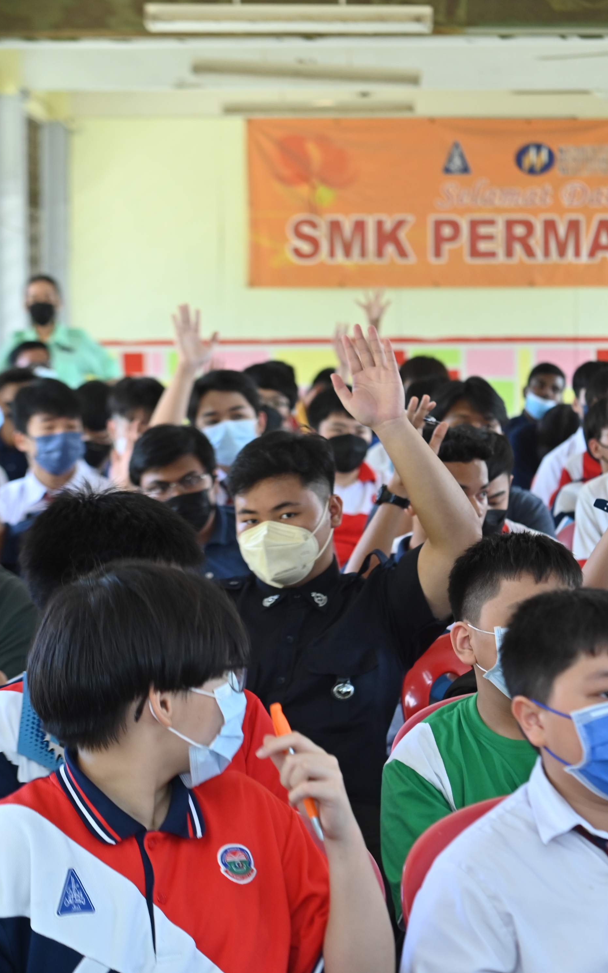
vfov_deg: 19.3
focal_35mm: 108
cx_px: 524
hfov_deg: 12.1
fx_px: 2863
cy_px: 489
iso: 800
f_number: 4.5
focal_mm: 70
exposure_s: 1/125
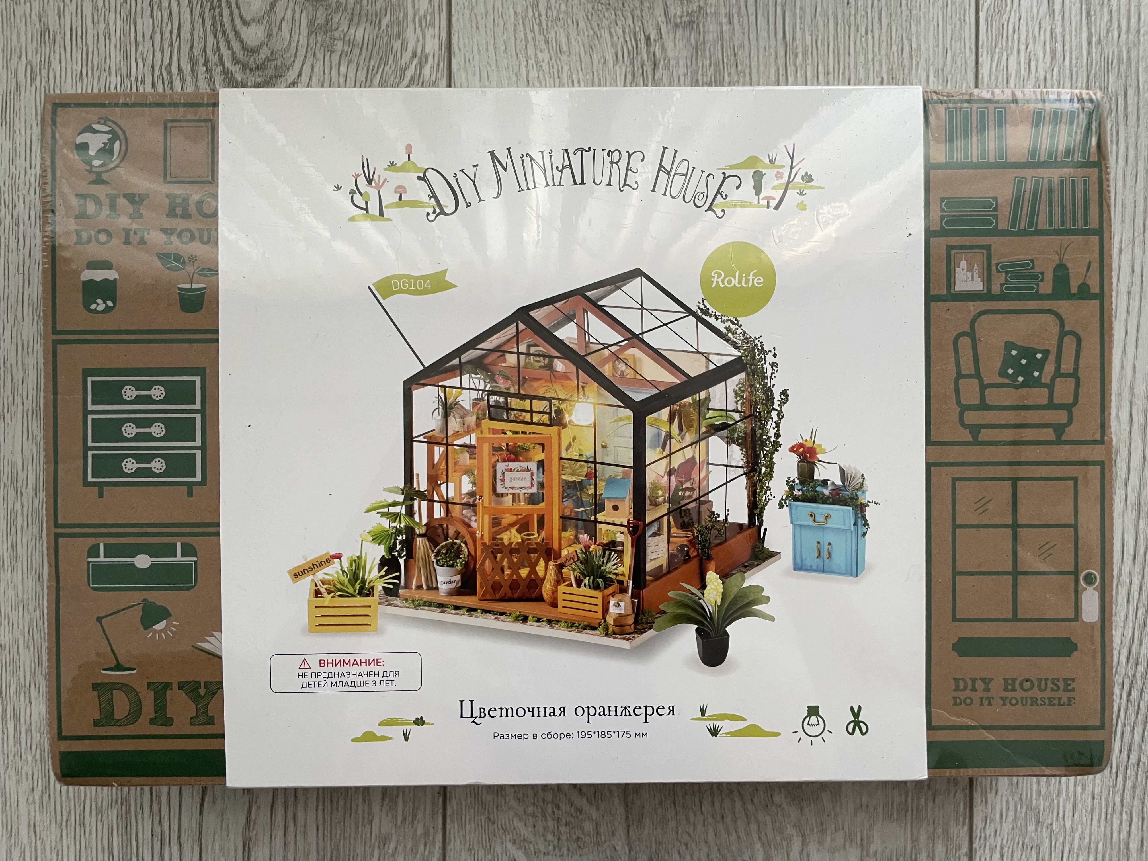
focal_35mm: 26
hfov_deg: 67.3
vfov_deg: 53.1
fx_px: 862
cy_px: 430
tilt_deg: -89.6
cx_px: 574
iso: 125
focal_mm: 4.2
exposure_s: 1/60
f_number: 1.6
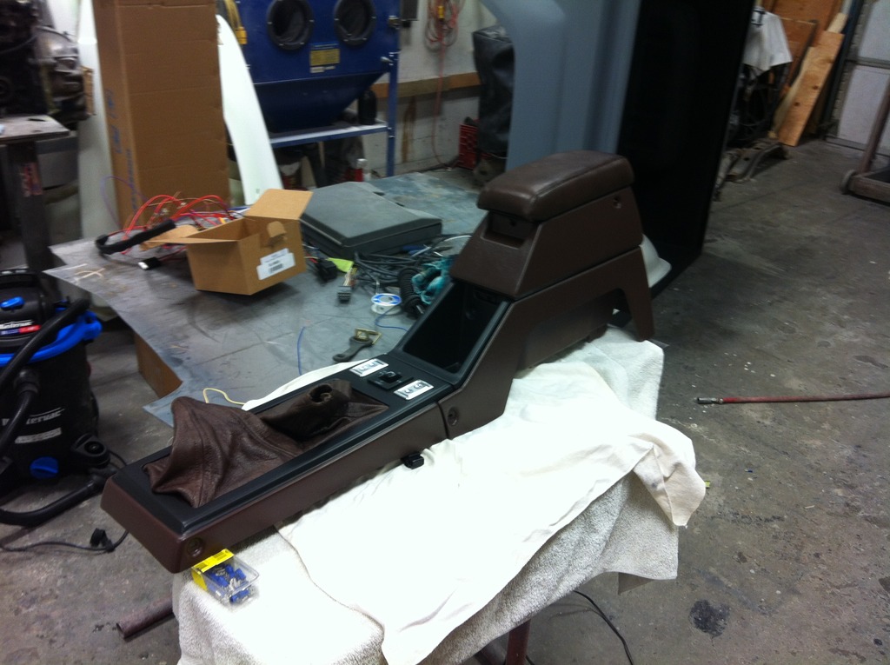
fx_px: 899
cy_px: 332
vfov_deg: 40.6
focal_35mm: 35
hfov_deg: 52.7
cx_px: 445
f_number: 2.8
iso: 80
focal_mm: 3.85
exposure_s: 1/17
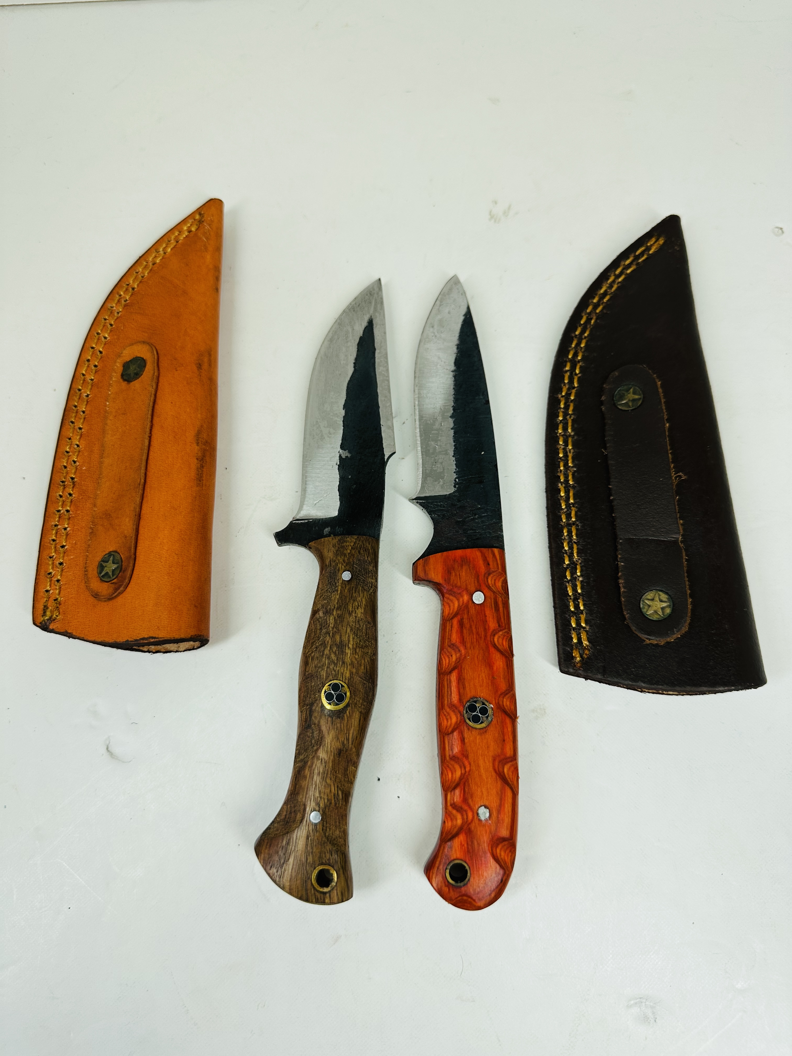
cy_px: 528
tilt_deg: -73.6
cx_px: 396
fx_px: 732
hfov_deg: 56.8
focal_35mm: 24
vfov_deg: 71.6
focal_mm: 6.86
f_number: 1.78
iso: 80
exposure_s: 1/980
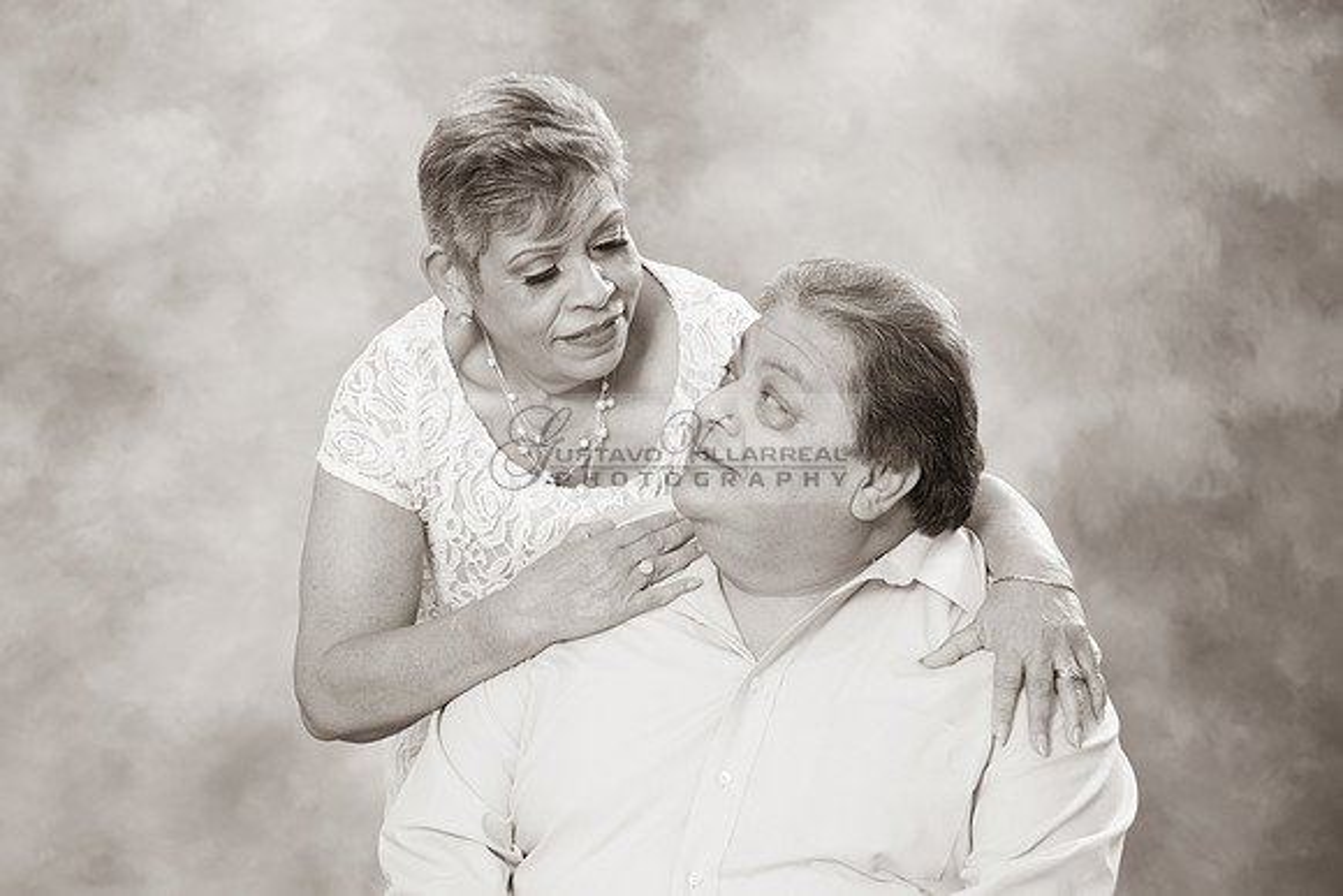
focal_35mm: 122
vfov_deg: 11.2
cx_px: 507
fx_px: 4555
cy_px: 445
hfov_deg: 16.8
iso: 200
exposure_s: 1/125
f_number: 5
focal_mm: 98
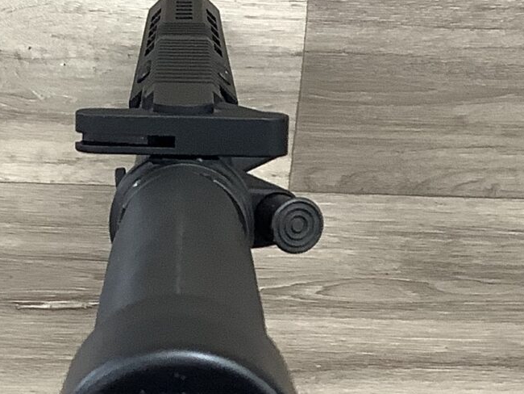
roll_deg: +1.3
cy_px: 357
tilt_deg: -37.2
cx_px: 173
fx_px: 1847
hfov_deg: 16.1
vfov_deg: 12.1
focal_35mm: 122
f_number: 2.4
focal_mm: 3.3
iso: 125
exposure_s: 1/60
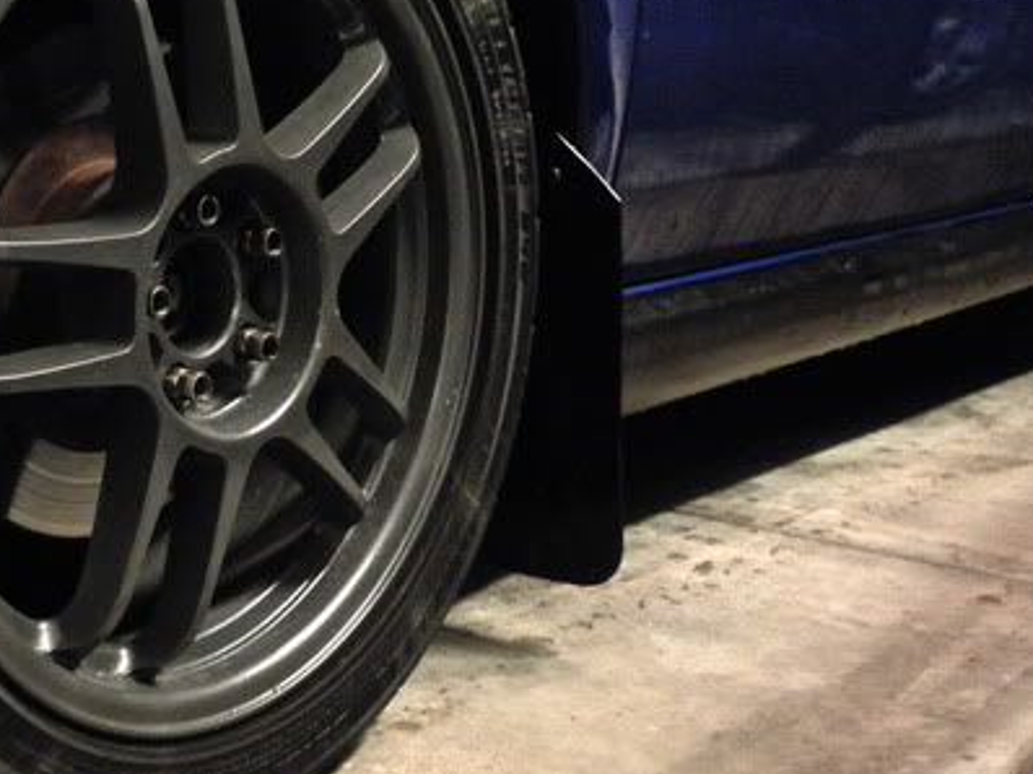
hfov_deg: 29.2
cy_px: 356
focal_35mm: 66
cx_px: 322
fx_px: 1968
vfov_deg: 22.2
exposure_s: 1/8
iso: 400
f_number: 3.2
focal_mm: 7.3
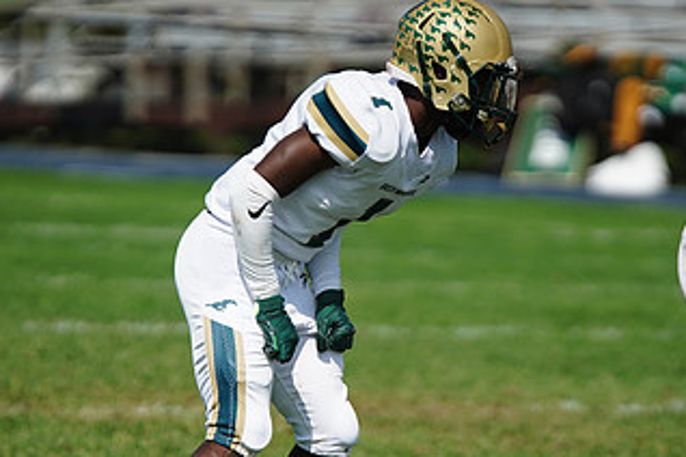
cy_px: 296
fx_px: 10423
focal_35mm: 547
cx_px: 345
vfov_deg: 2.5
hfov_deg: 3.8
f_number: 2.8
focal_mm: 300
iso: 400
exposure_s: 1/8000
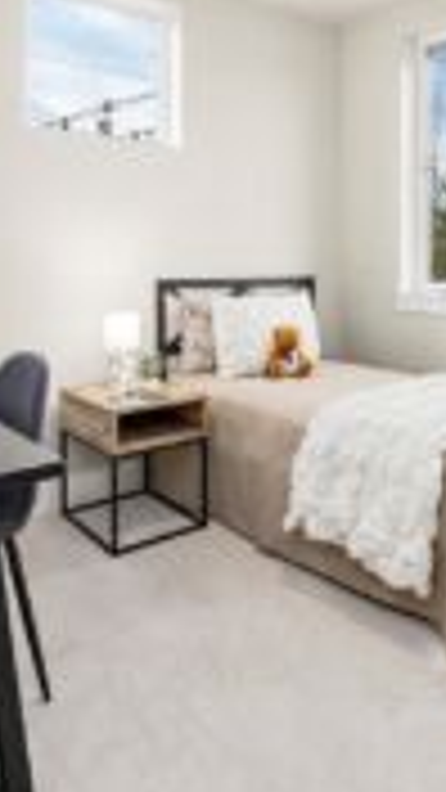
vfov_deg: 61.1
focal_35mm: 31
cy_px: 263
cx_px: 392
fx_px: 652
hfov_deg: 35.8
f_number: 7.1
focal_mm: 13
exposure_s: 1/100
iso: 100
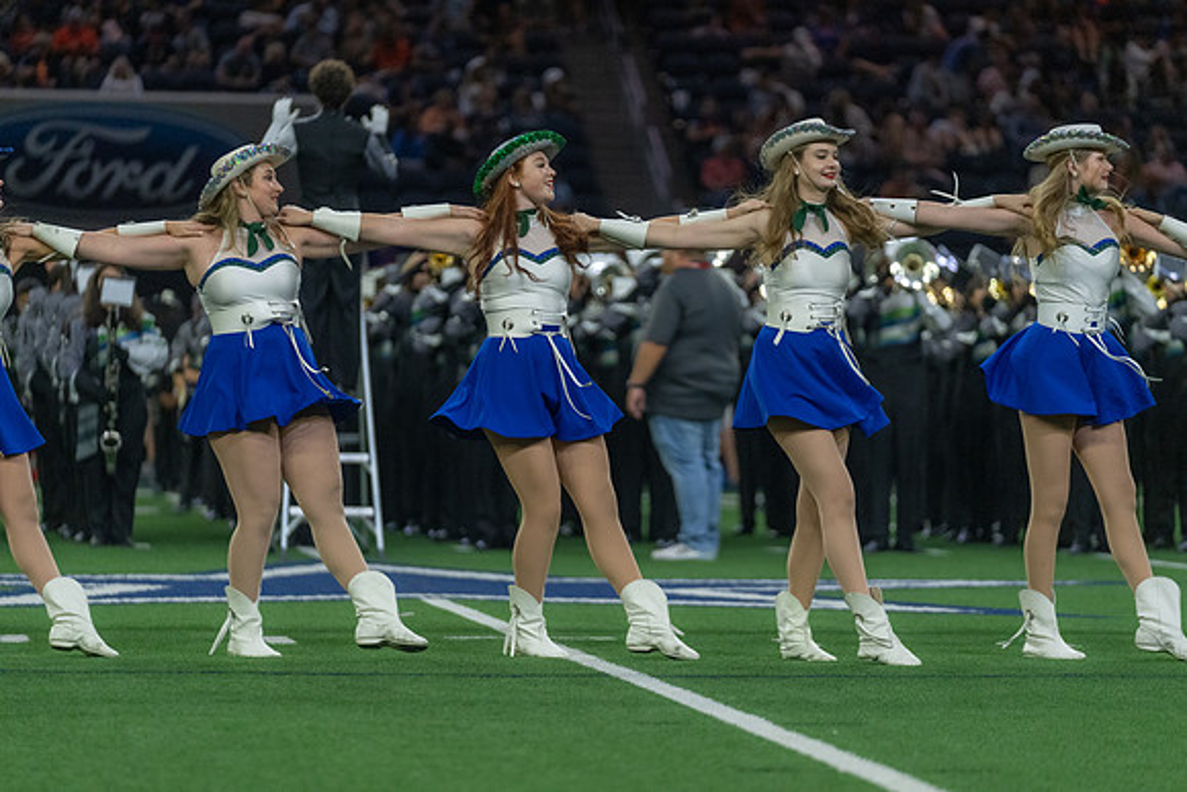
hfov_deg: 11.8
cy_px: 396
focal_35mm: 174
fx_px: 5738
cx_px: 594
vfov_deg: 7.9
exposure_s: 1/1250
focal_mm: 174
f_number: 2.8
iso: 4000
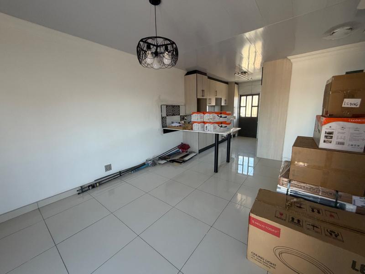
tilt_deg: -9.0
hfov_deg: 102.1
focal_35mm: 14
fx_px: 148
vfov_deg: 85.7
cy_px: 137
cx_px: 182
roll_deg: +0.3
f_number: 2.2
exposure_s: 1/121
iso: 250
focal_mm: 2.22
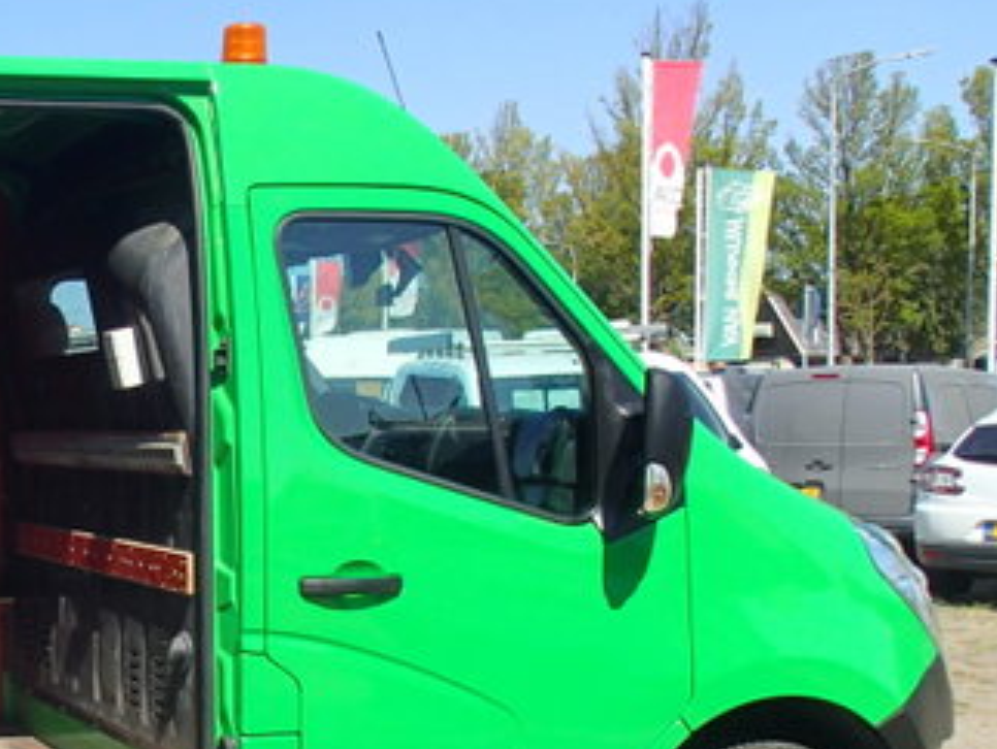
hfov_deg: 28.7
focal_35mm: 59
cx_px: -176
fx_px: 1701
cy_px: 539
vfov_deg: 24.6
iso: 100
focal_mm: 4.5
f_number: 8
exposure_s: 1/160
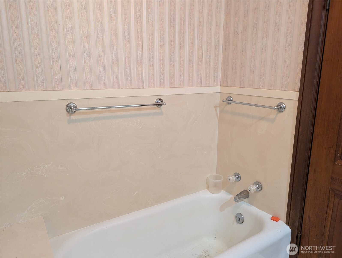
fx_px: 237
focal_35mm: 24
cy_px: 129
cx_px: 171
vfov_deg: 56.9
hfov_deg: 71.5
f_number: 1.68
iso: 425
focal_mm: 6.9
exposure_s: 1/40
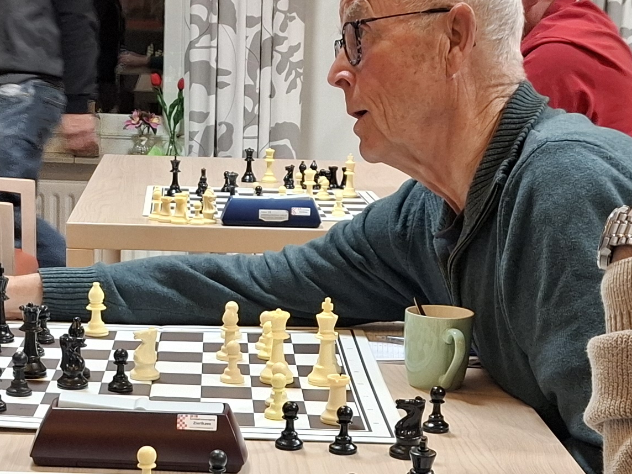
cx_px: 256
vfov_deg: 17.8
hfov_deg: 23.8
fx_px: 1497
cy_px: 382
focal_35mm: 82
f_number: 1.8
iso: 250
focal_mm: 5.54
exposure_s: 1/33
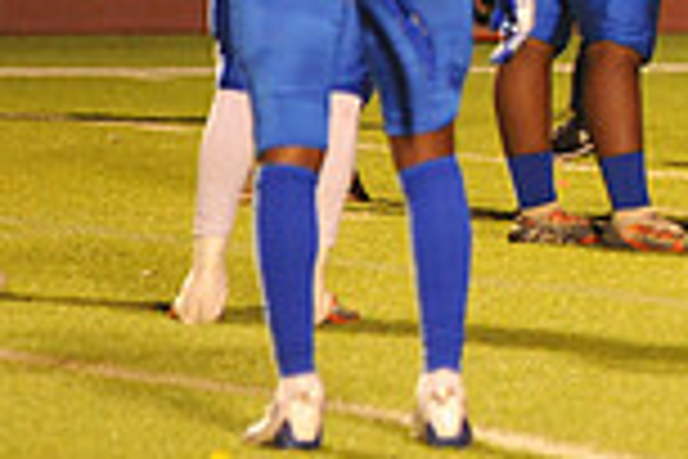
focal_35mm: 756
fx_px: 14447
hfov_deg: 2.7
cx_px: 1300
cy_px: -284
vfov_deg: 1.8
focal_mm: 200
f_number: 4.5
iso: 3200
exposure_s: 1/160
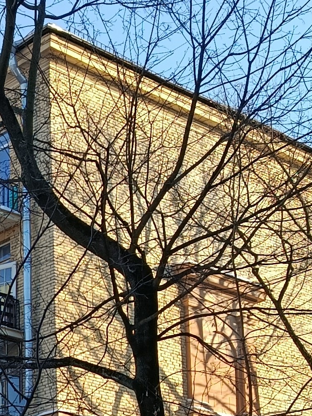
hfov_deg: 14.0
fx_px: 1166
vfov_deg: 19.2
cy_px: 490
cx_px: -196
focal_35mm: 97
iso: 50
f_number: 1.7
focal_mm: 5.24
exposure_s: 1/147
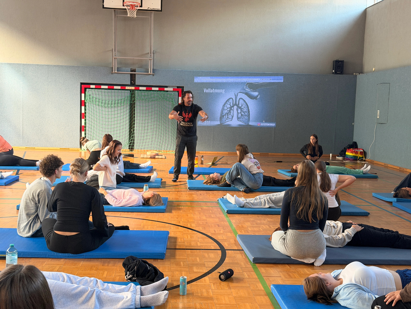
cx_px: 206
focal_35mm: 48
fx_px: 570
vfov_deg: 30.3
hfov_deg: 39.7
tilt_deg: -5.6
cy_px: 154
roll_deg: -2.1
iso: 250
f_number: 1.78
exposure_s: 1/60
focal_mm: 6.76
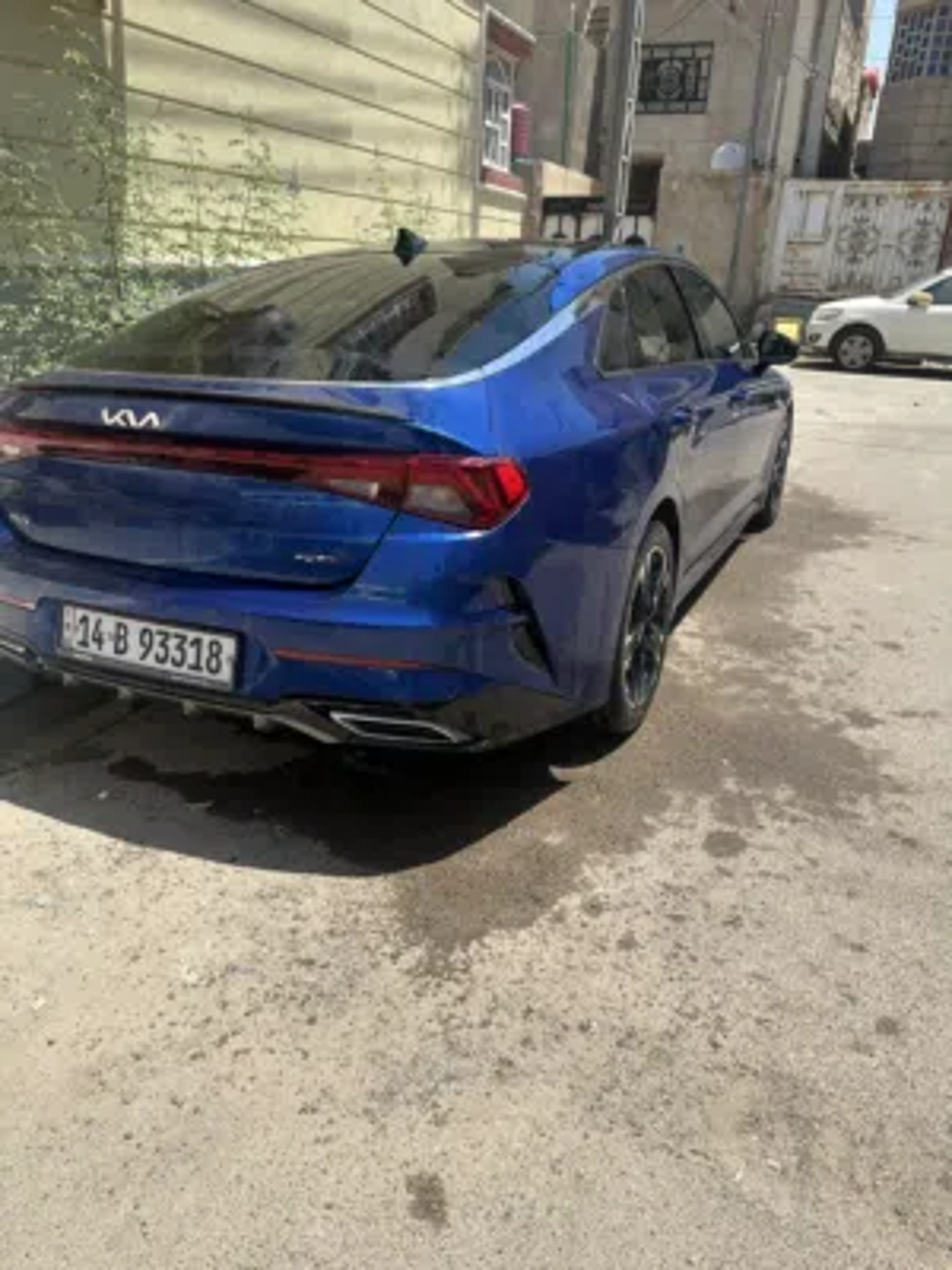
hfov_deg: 56.8
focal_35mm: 24
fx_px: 880
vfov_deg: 71.6
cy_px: 635
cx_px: 476
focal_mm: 6.86
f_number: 1.78
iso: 80
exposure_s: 1/3472
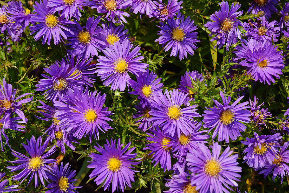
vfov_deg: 25.8
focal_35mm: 52
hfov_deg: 37.9
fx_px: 421
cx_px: 144
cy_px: 96
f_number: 9
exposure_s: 1/100
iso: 100
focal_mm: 35
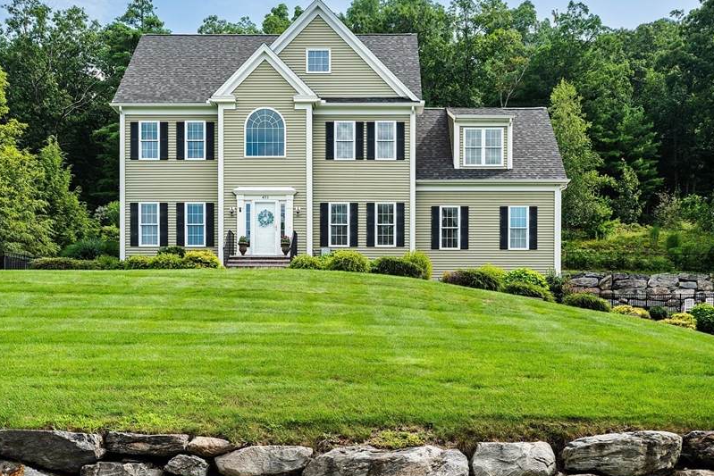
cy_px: 233
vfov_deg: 32.6
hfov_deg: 47.3
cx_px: 324
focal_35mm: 41
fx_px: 813
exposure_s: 1/200
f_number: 11
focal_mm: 32
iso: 100
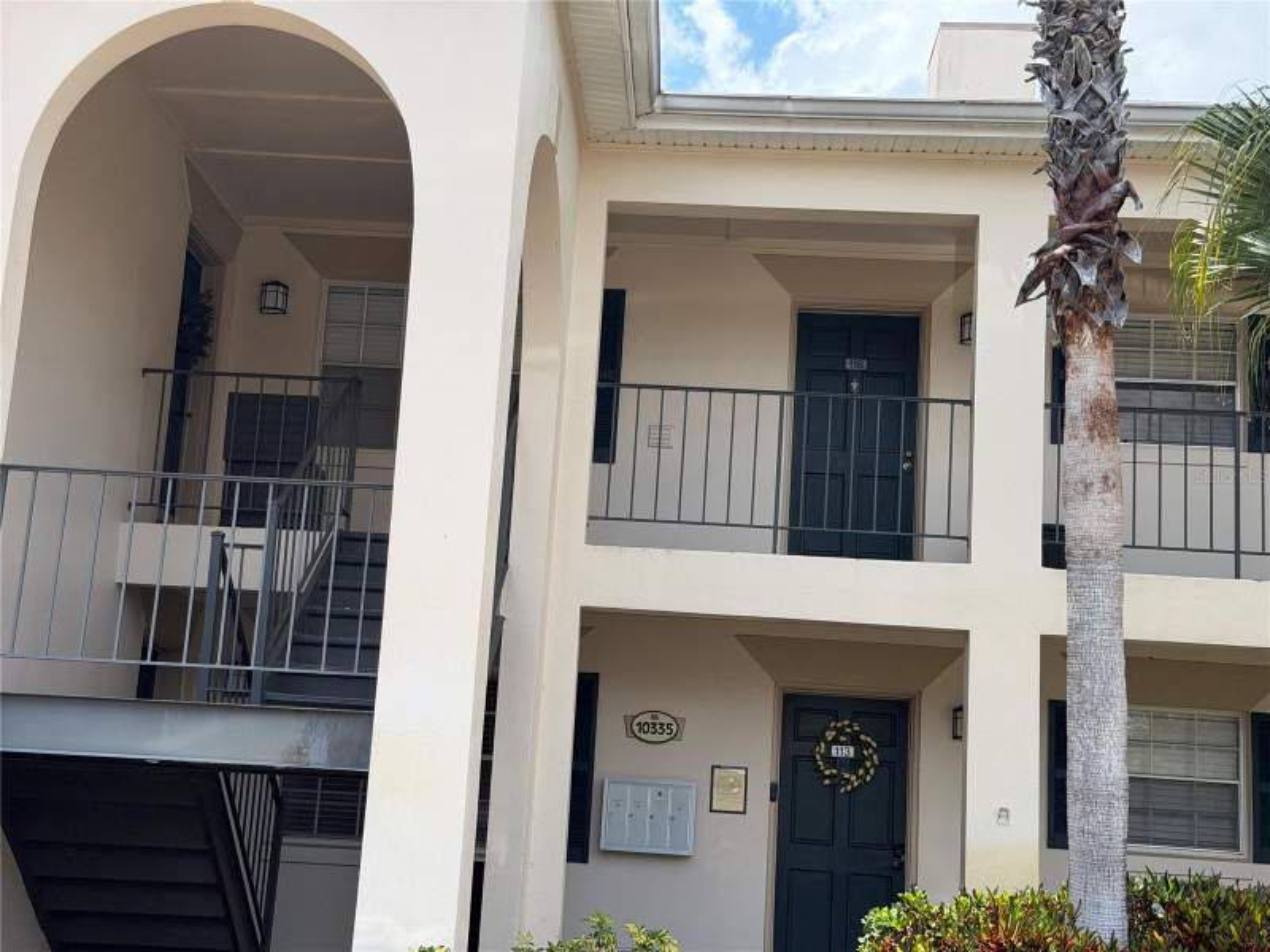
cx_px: 635
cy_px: 476
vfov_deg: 30.3
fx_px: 1761
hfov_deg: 39.7
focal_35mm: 48
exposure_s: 1/2762
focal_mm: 6.76
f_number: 1.78
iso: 80
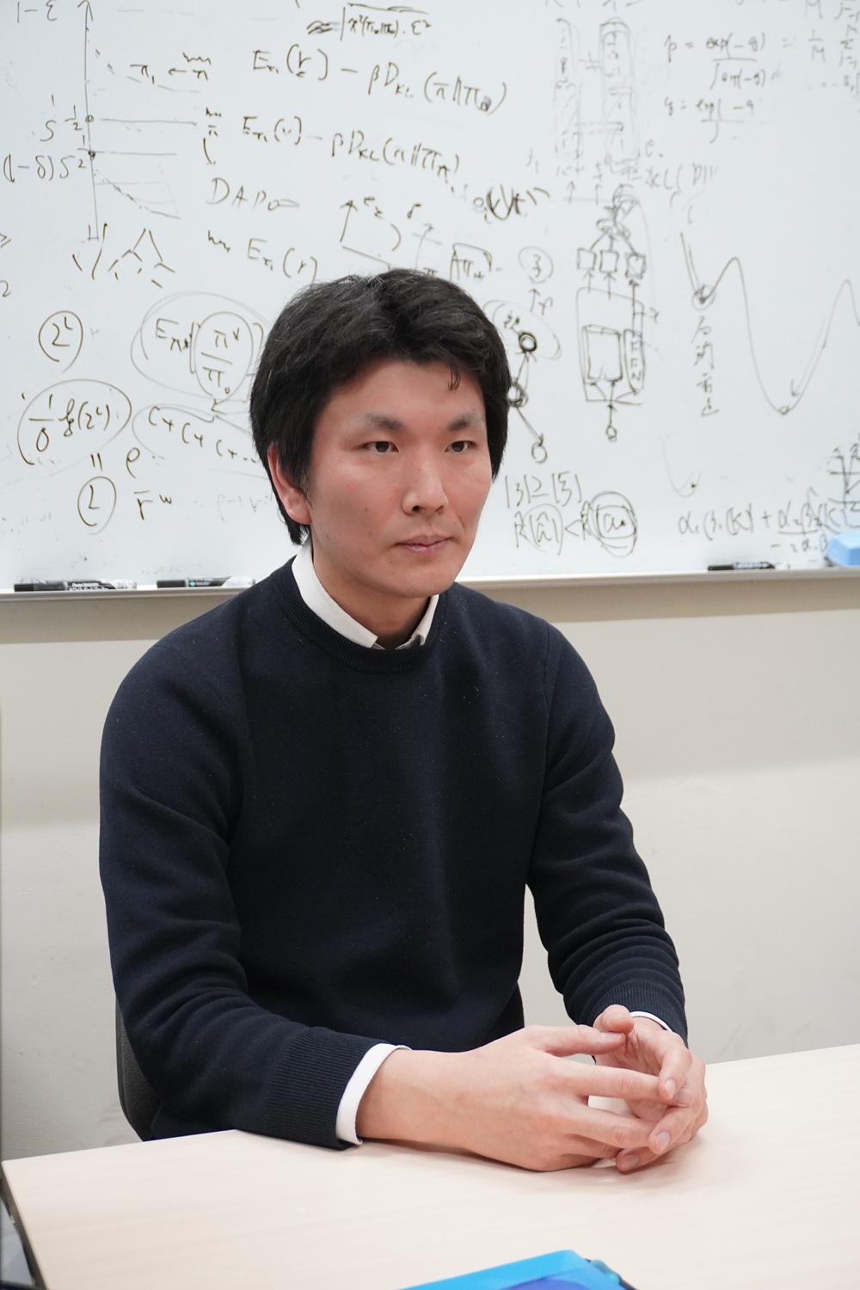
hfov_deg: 28.1
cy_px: 645
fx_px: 1720
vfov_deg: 41.1
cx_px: 430
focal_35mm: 48
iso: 2500
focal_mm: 32
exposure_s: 1/160
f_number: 5
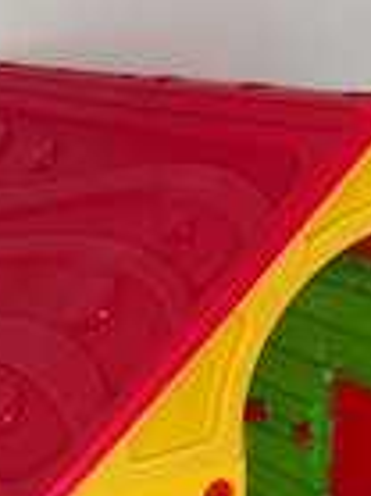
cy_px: 564
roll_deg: +1.9
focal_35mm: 69
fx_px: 988
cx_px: 193
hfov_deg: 21.3
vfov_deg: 25.8
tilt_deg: -29.8
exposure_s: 1/60
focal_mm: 6.76
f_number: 1.78
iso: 250
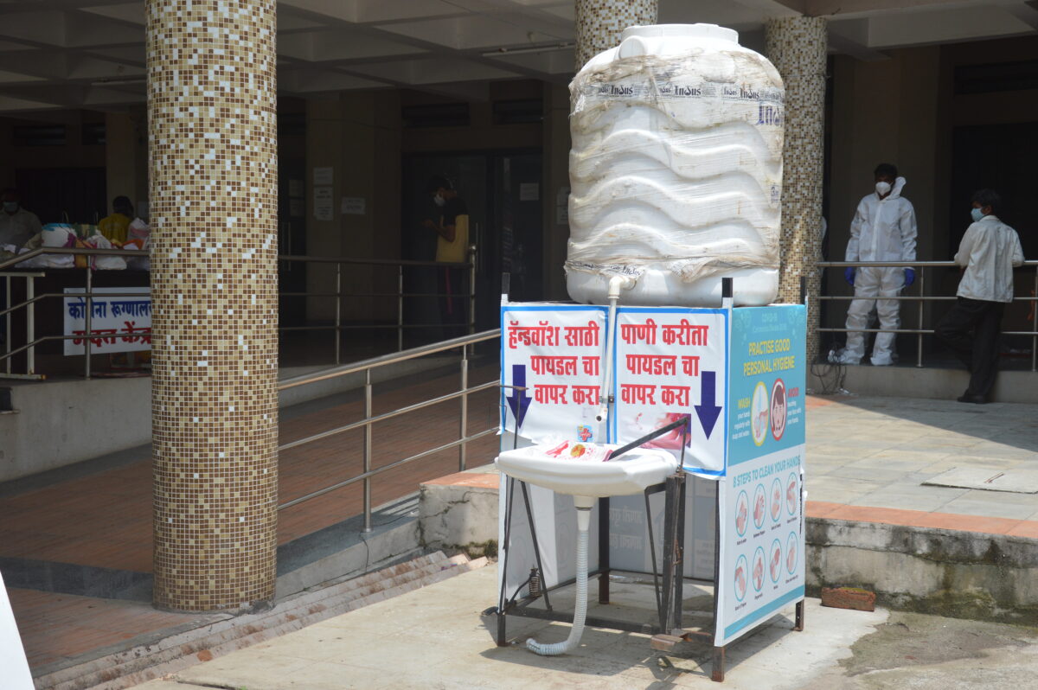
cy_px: 345
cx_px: 519
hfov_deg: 41.1
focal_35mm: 48
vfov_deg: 28.0
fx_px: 1383
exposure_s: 1/1250
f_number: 4.2
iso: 200
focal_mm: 32
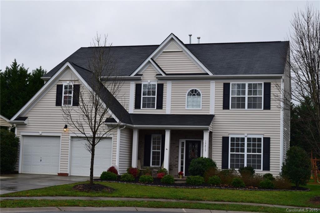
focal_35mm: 57
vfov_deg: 23.8
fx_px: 506
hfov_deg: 35.1
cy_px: 106
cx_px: 160
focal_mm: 38
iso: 400
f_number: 10
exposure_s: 1/200
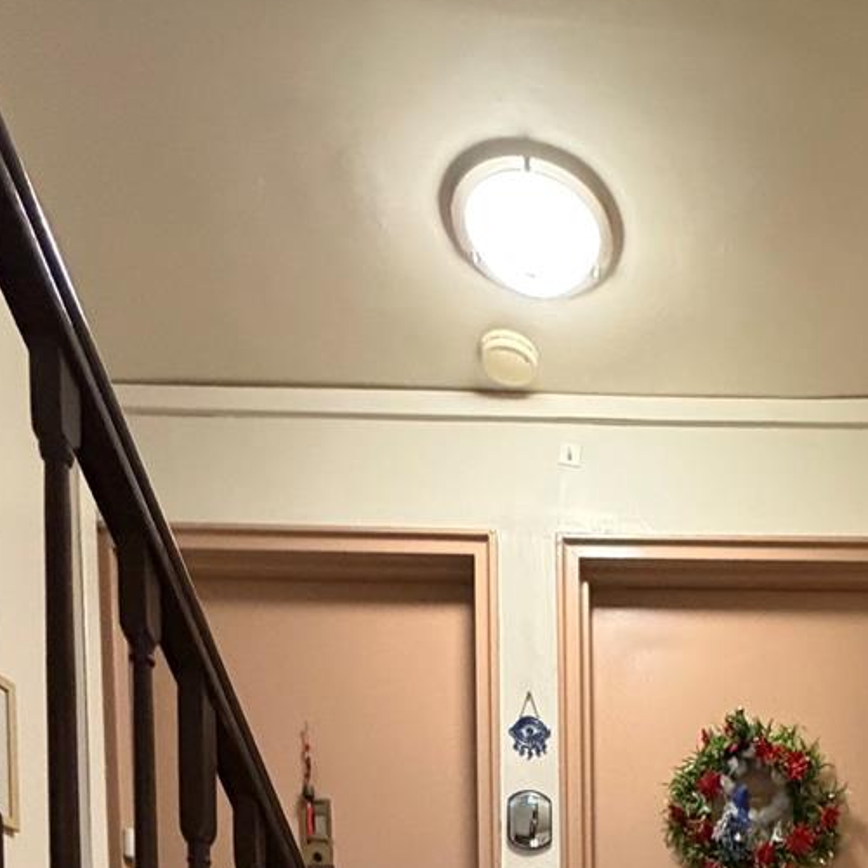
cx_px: 793
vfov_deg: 29.7
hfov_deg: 40.3
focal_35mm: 38
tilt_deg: -0.5
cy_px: 1252
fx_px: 1078
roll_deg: +0.7
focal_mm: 2.22
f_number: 2.2
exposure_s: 1/60
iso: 500
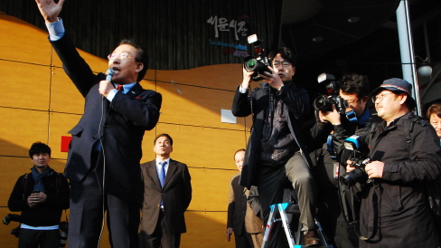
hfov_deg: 46.9
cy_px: 124
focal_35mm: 44
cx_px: 221
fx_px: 509
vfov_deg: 27.3
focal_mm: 27
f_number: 10
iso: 1600
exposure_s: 1/500
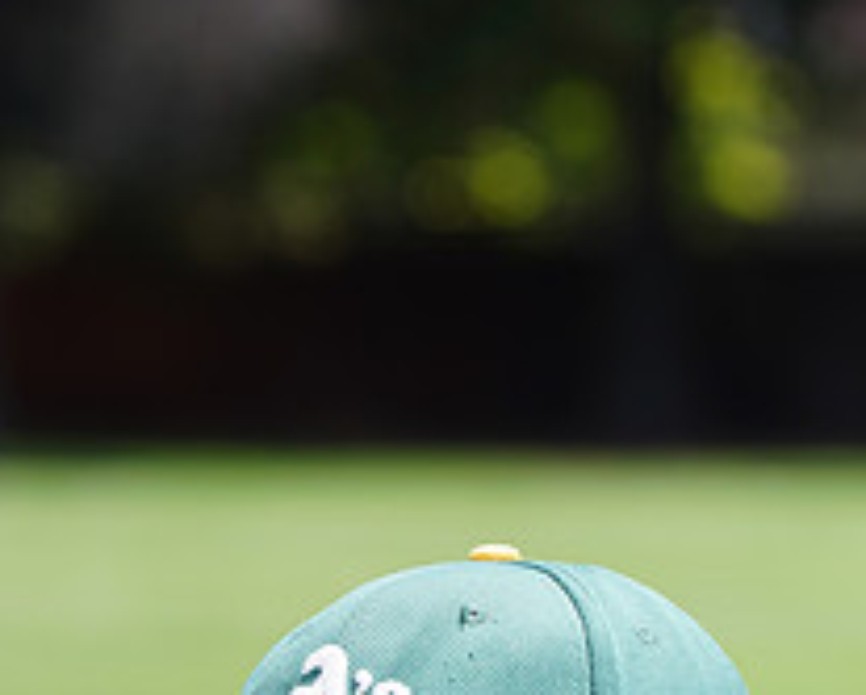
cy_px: 1172
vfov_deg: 2.9
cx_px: 538
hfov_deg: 3.7
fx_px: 13469
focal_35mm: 525
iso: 200
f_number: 9
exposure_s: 1/200
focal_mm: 200
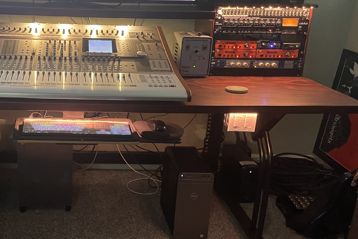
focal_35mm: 47
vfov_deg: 28.6
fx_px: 467
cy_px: 105
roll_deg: -2.2
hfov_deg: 40.3
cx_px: 75
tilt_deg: -18.5
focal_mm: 4.2
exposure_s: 1/53
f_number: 1.6
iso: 500
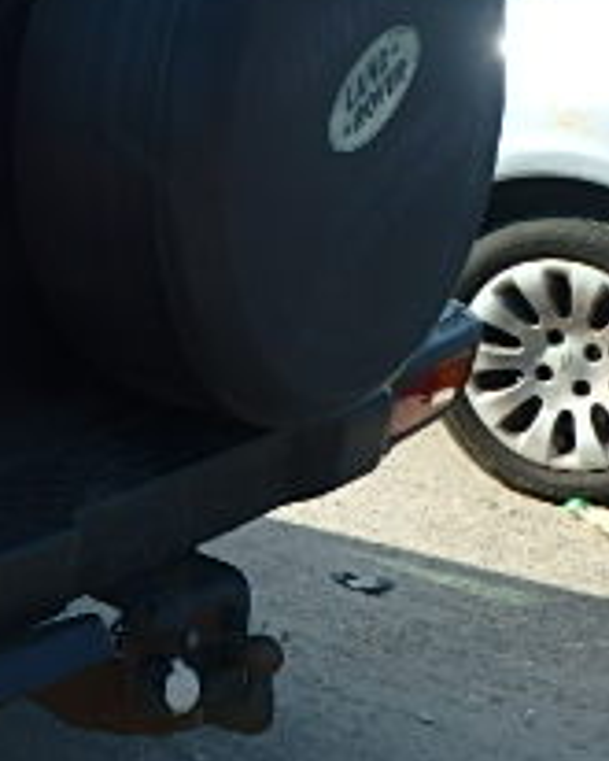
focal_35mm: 103
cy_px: 181
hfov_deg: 13.2
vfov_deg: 18.5
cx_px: -565
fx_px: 2319
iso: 125
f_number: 4.9
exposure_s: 1/320
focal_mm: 6
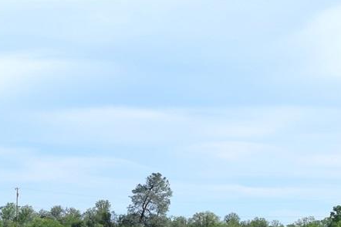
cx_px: -141
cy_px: 251
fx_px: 1562
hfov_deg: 12.0
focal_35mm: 165
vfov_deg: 8.2
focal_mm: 27
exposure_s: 1/400
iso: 200
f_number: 10
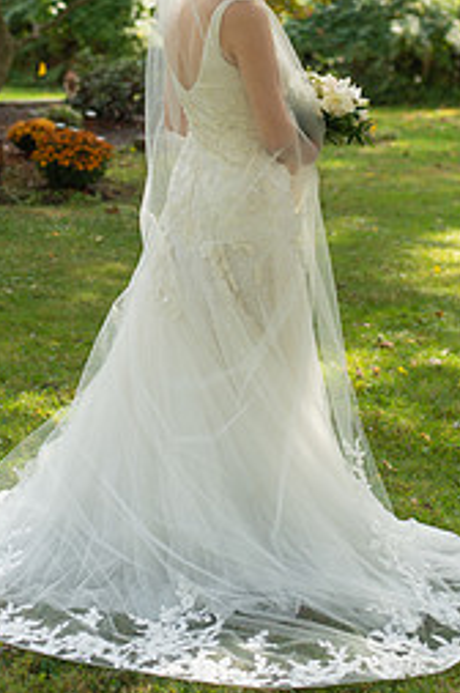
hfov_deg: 15.3
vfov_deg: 22.6
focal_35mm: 89
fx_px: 1710
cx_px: 196
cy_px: 151
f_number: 3.2
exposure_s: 1/1600
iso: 320
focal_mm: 50
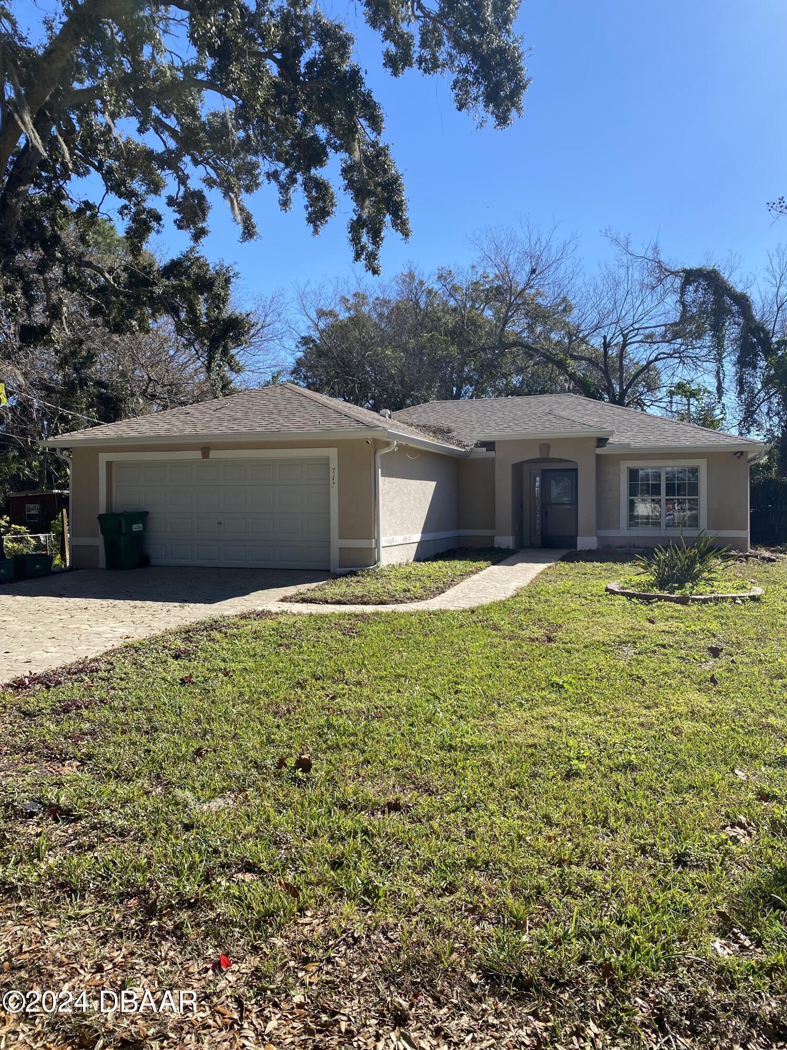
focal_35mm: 26
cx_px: 394
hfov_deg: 53.1
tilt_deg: +1.3
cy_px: 525
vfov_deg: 67.3
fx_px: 788
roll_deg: +0.0
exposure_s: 1/2028
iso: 32
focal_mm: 4.25
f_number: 1.8
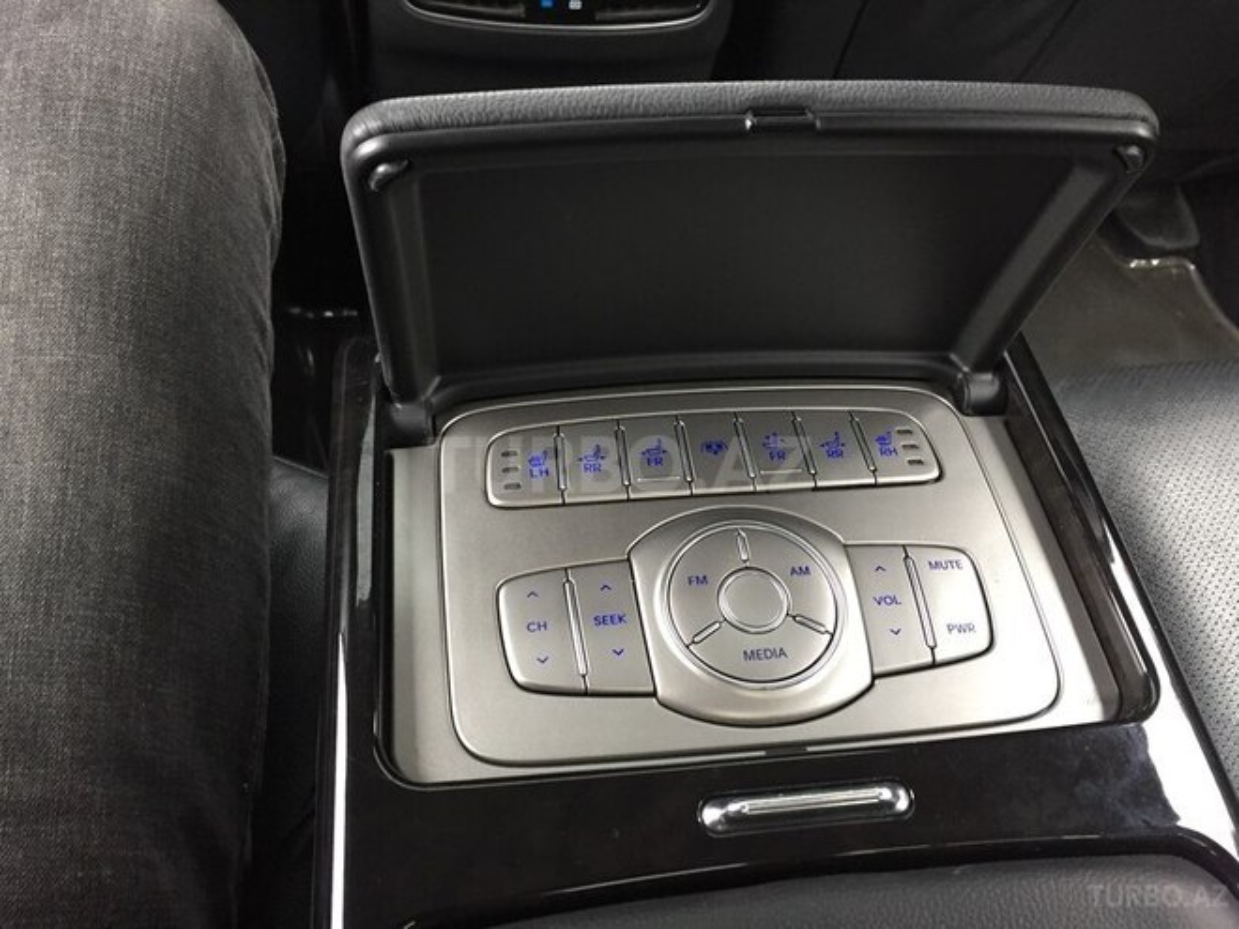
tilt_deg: -56.3
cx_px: 620
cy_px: 464
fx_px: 1038
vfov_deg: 48.2
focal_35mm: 29
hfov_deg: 61.7
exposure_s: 1/33
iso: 160
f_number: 2.2
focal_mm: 4.15
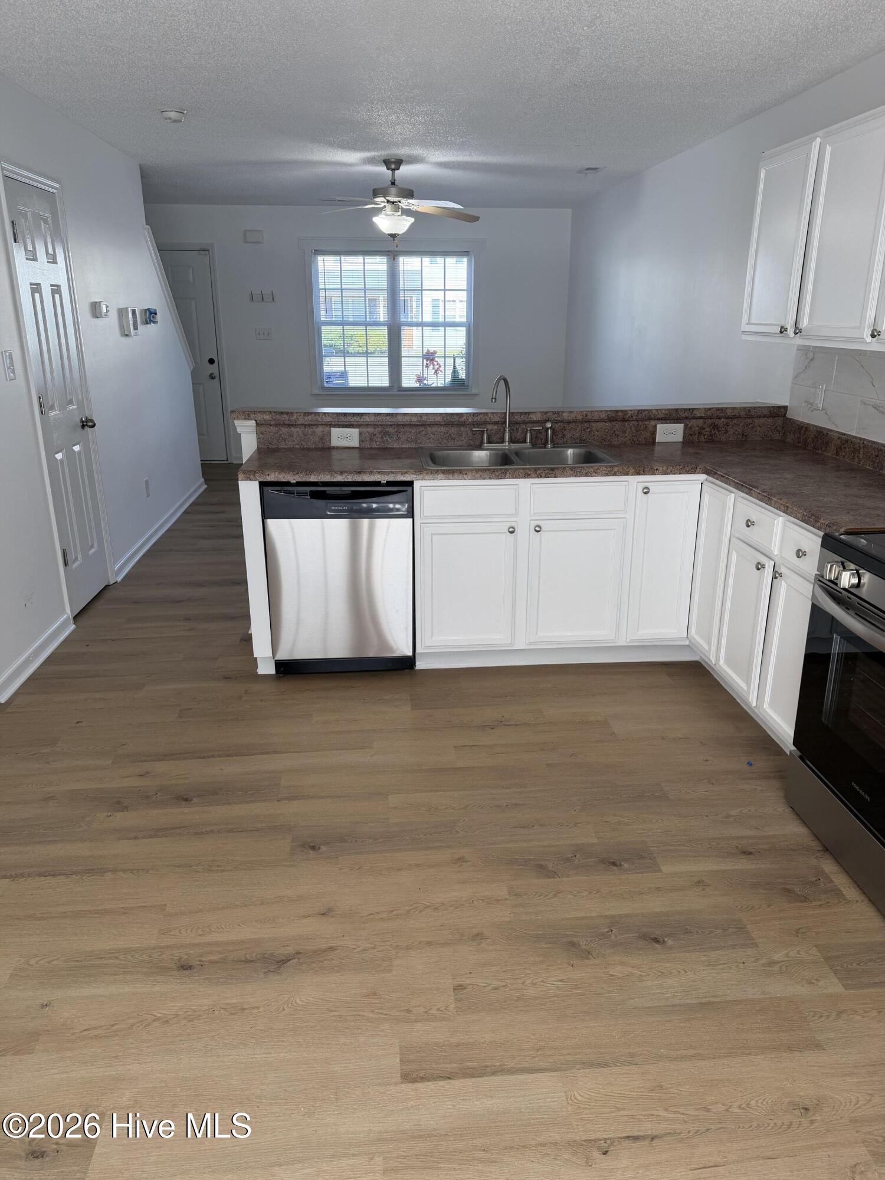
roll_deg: -0.8
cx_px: 442
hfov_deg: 56.8
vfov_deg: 71.6
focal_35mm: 24
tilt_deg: -18.6
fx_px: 818
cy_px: 590
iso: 100
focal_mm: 6.76
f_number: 1.78
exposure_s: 1/178
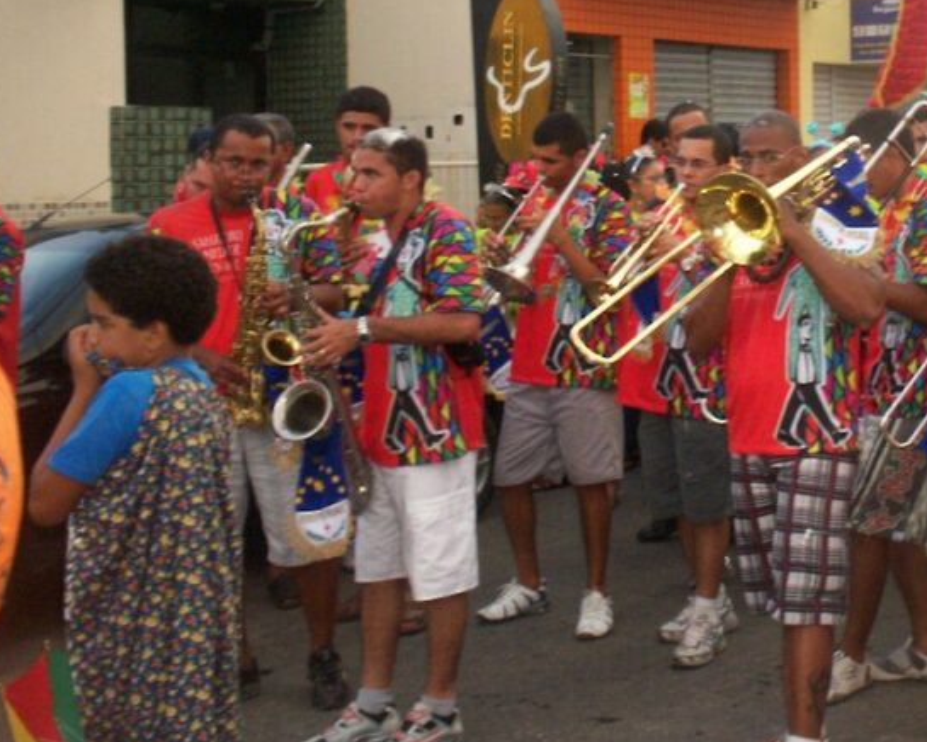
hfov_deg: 27.7
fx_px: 1811
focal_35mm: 66
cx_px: 832
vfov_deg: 22.7
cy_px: 121
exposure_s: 1/64
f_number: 4.5
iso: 140
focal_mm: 5.9
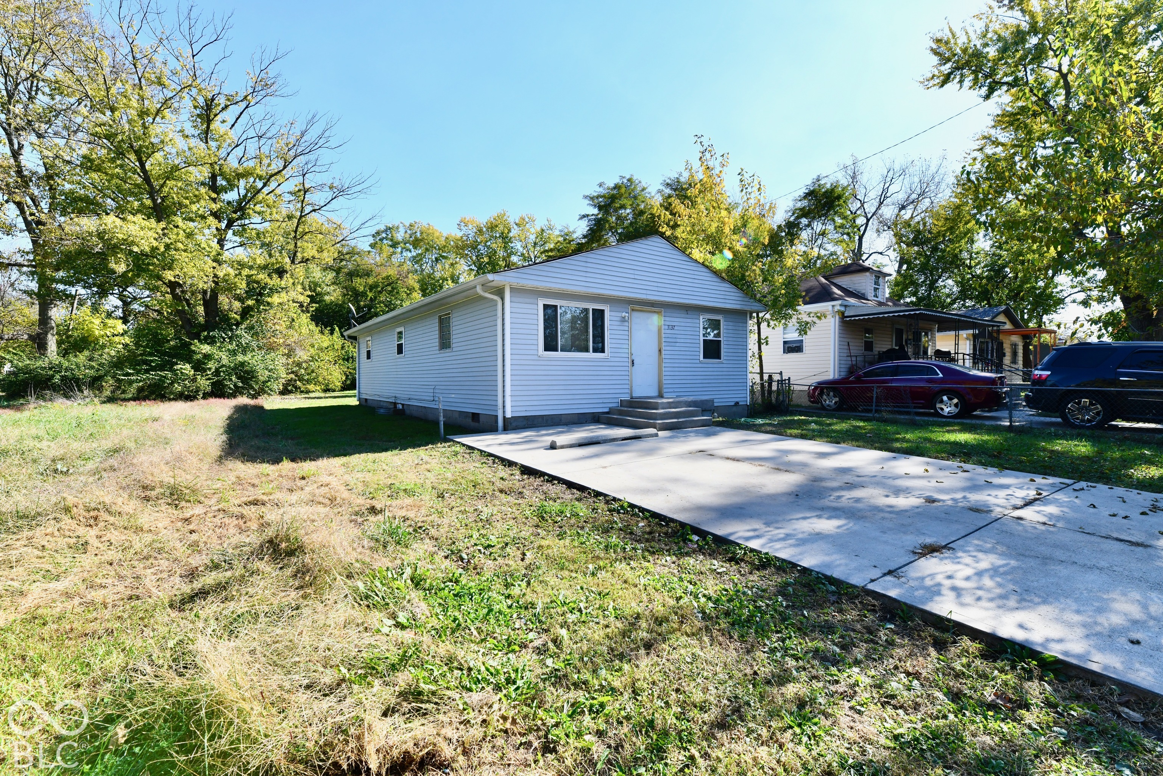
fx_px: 517
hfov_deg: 96.7
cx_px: 582
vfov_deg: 73.7
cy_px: 388
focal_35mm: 16
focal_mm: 16
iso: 640
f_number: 10
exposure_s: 1/400
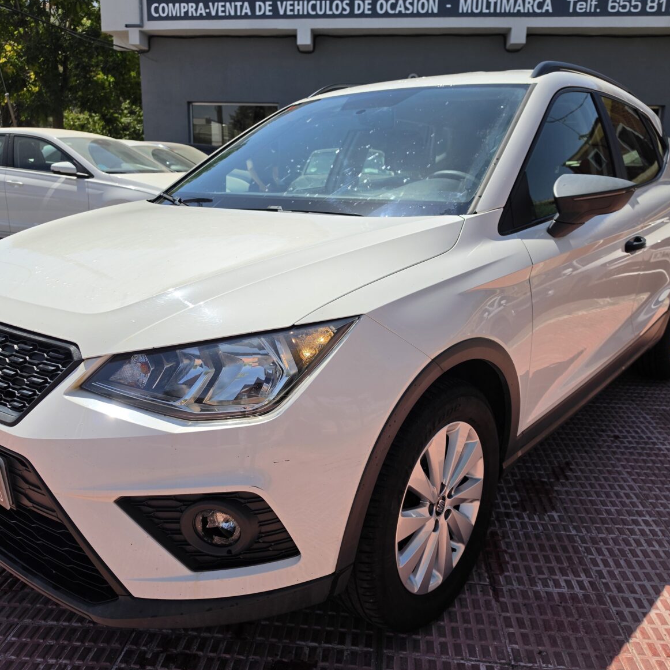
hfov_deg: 57.3
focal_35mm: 28
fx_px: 613
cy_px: 338
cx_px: 323
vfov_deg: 57.3
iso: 50
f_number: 1.4
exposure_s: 1/7939
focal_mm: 6.5
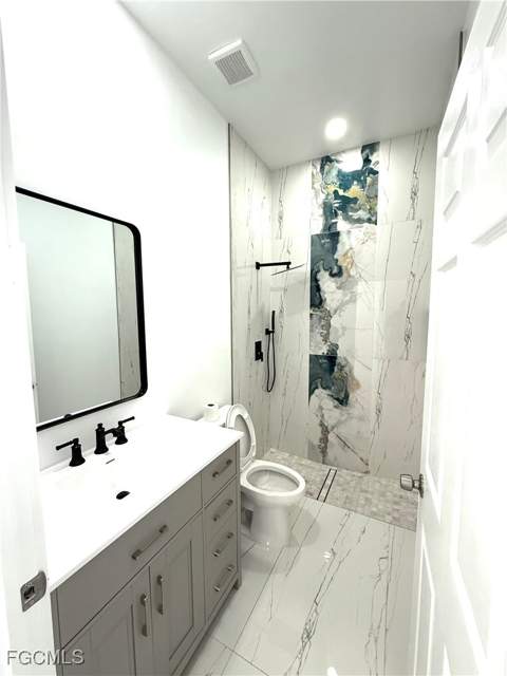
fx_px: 273
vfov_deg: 102.1
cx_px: 254
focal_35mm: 14
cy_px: 338
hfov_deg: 85.7
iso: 200
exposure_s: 1/120
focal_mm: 2.22
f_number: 2.2
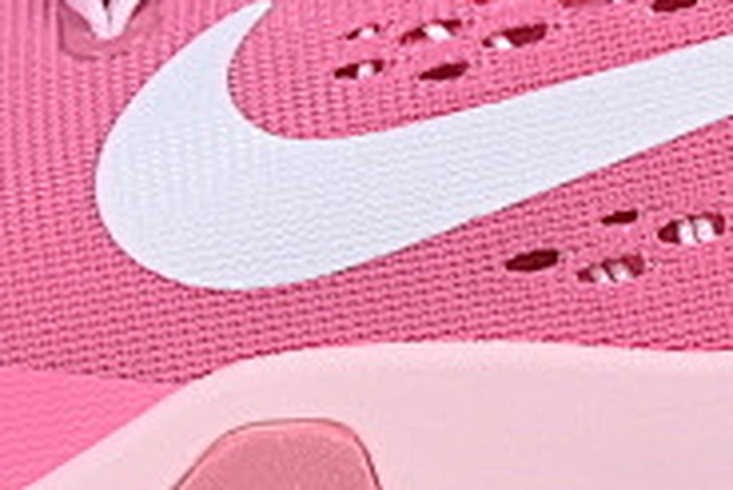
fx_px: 8966
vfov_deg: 3.1
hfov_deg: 4.7
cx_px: 366
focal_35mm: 440
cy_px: -108
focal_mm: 50
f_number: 8
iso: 160
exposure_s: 1/80
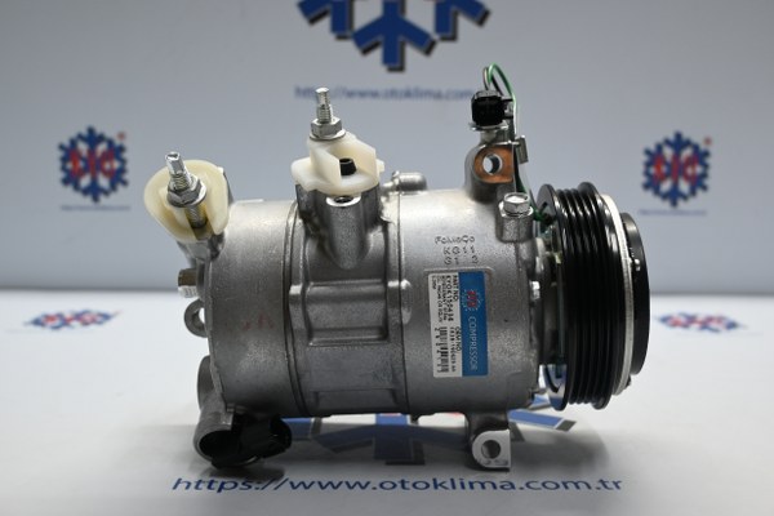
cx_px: 387
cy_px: 258
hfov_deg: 55.1
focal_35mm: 34
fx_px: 742
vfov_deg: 38.4
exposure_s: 1/40
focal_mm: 23
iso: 360
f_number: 4.2
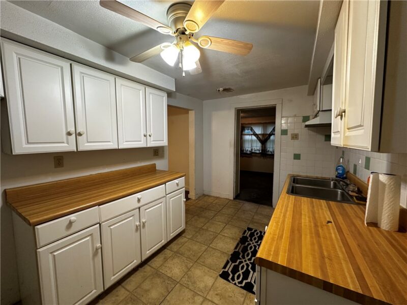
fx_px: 165
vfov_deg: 85.7
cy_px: 152
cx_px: 204
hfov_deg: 102.1
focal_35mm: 14
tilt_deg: -4.6
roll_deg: -0.4
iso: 160
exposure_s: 1/60
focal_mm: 2.22
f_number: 2.2
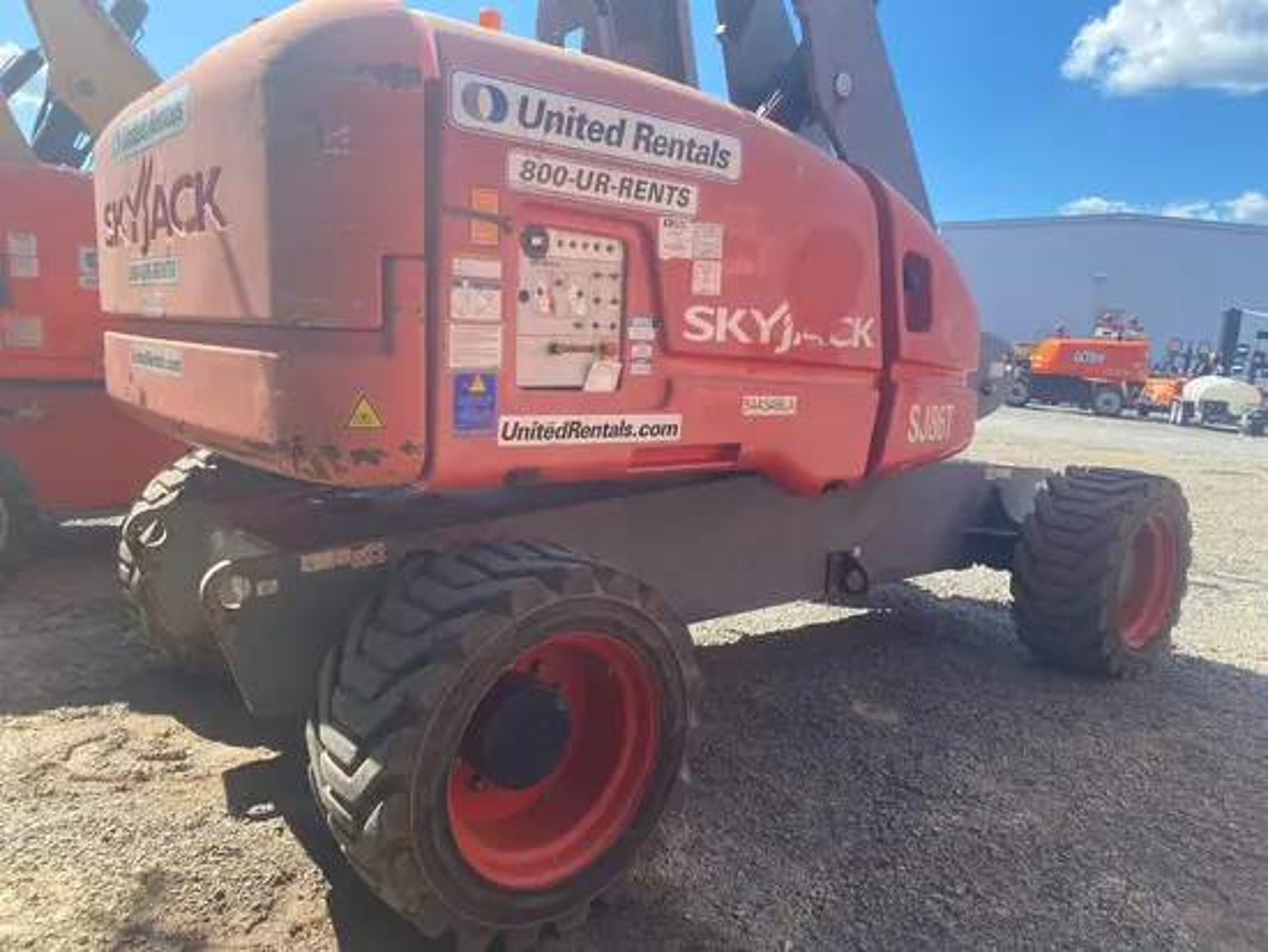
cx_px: 634
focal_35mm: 26
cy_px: 476
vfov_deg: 53.1
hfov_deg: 67.3
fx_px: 953
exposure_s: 1/981
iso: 32
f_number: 1.8
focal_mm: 4.25
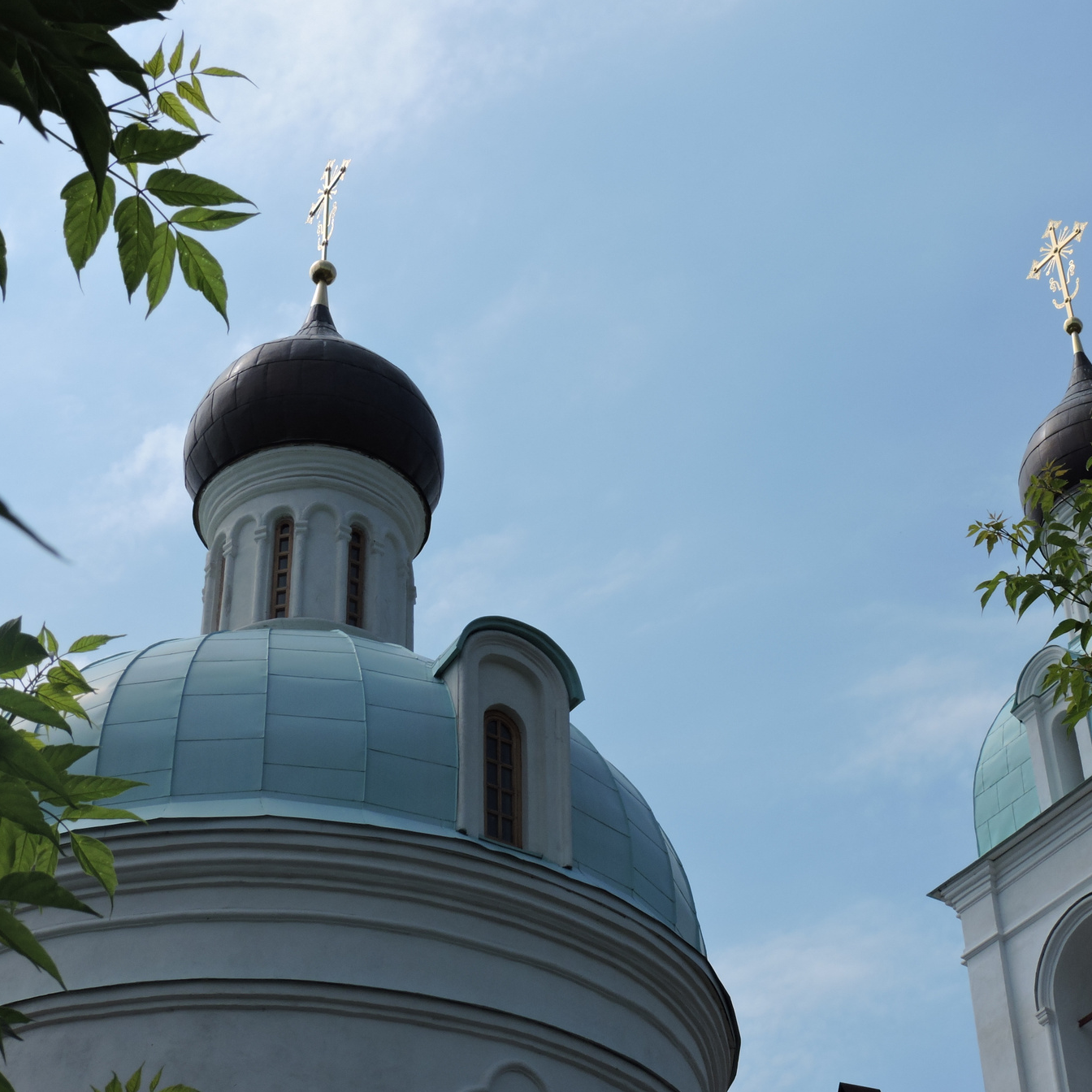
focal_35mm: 71
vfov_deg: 24.3
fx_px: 2534
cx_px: 716
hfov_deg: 24.2
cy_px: 547
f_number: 5.9
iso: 100
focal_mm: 10.7
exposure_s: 1/800
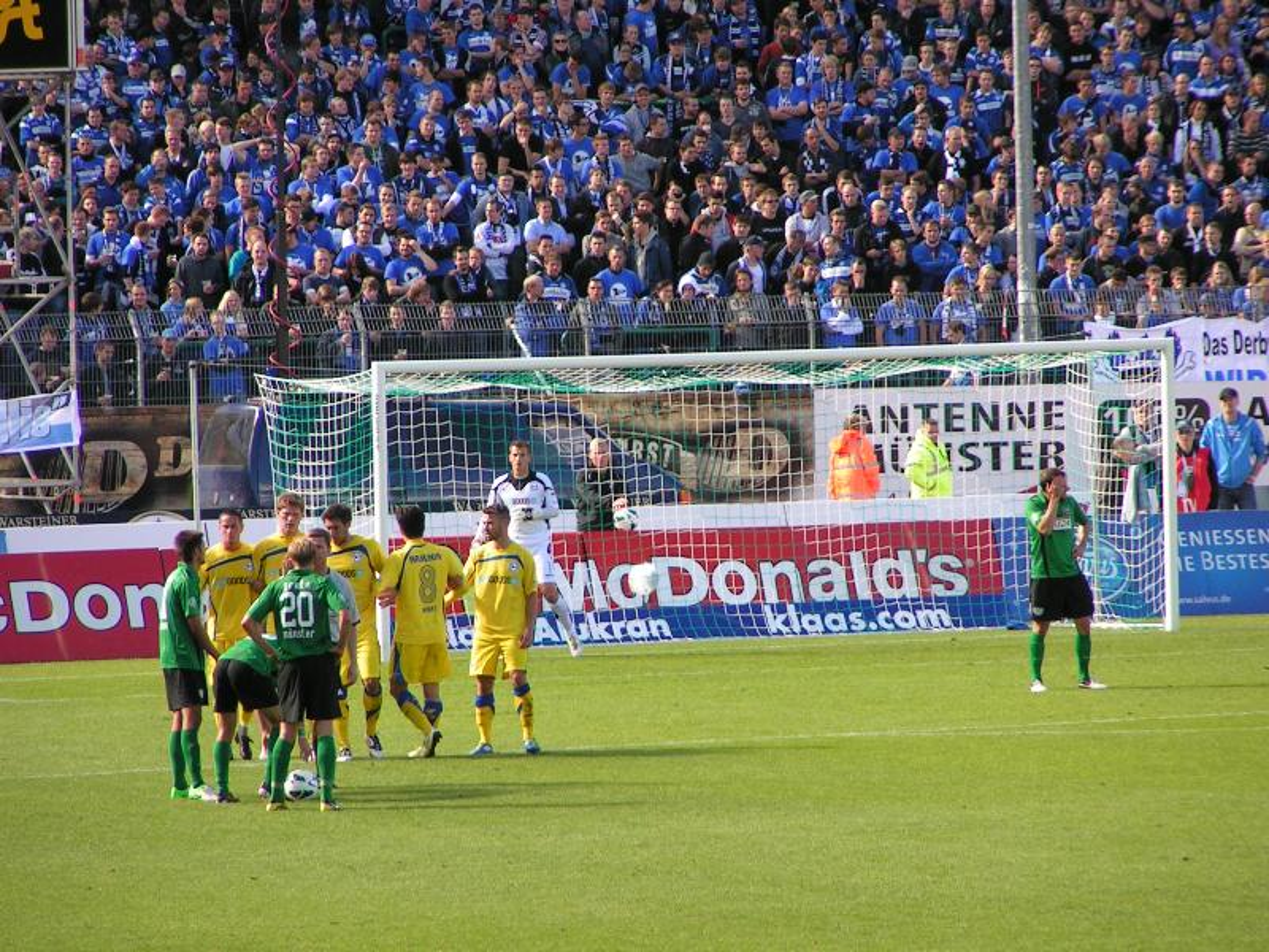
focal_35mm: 380
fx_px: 13931
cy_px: 476
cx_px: 634
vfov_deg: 3.9
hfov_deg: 5.2
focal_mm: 58
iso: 80
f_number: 3.5
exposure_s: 1/400
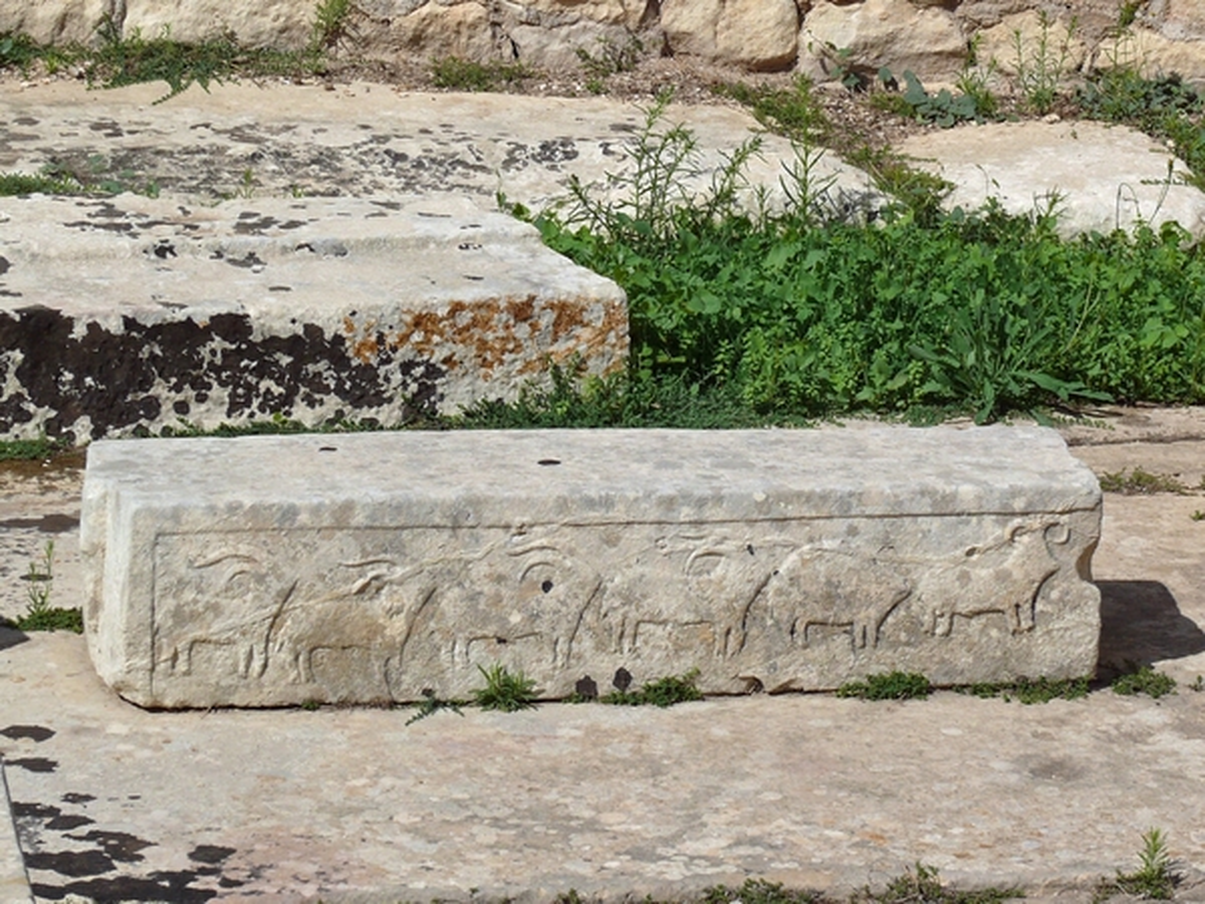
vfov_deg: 15.4
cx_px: 602
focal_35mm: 96
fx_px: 3342
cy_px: 452
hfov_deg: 20.4
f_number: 8
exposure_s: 1/640
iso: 100
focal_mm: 20.2
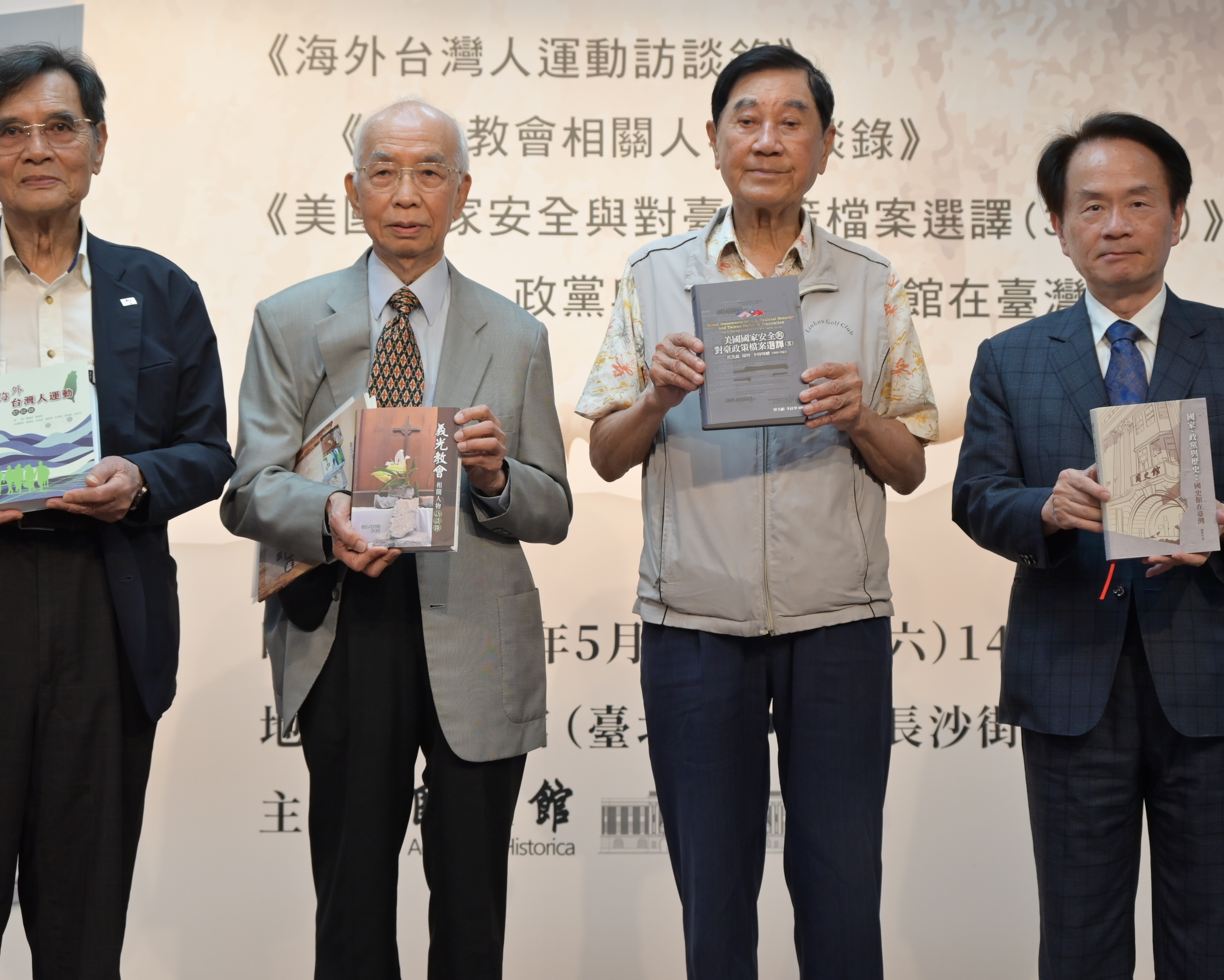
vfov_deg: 20.7
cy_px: 490
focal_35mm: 74
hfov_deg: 25.7
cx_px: 601
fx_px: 2681
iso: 800
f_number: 6
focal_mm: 65
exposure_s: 1/80
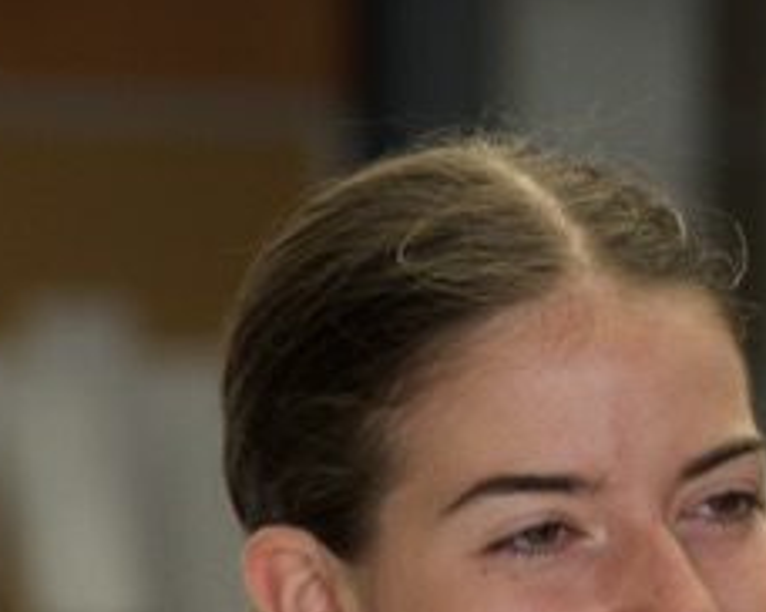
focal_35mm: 600
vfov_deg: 2.6
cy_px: 1005
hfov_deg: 3.2
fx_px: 13591
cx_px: 1831
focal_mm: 91
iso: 200
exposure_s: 1/250
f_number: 2.8
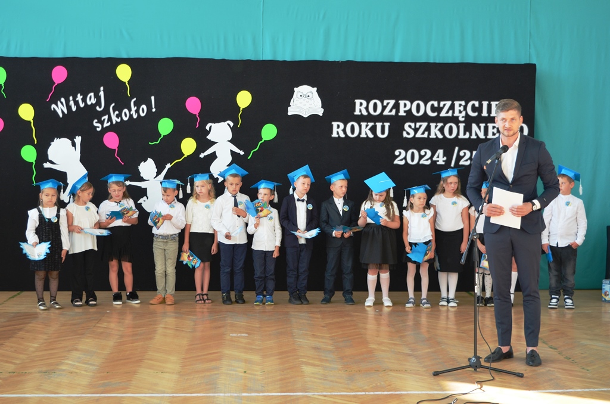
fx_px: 1014
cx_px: 305
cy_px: 202
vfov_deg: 22.5
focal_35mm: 60
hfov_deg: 33.5
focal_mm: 40
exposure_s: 1/60
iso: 400
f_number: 5
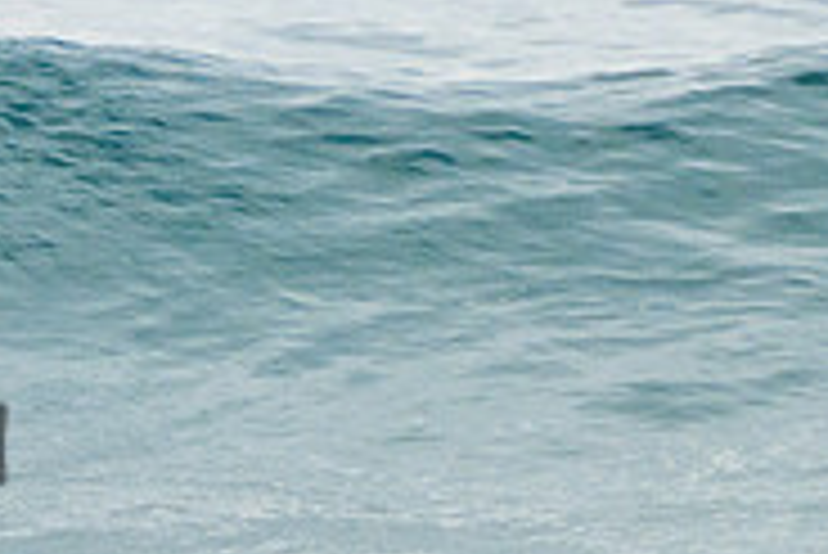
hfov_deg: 1.2
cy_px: 309
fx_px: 39935
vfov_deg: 0.8
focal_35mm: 1735
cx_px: -599
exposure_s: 1/1250
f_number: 5.6
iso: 500
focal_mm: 400
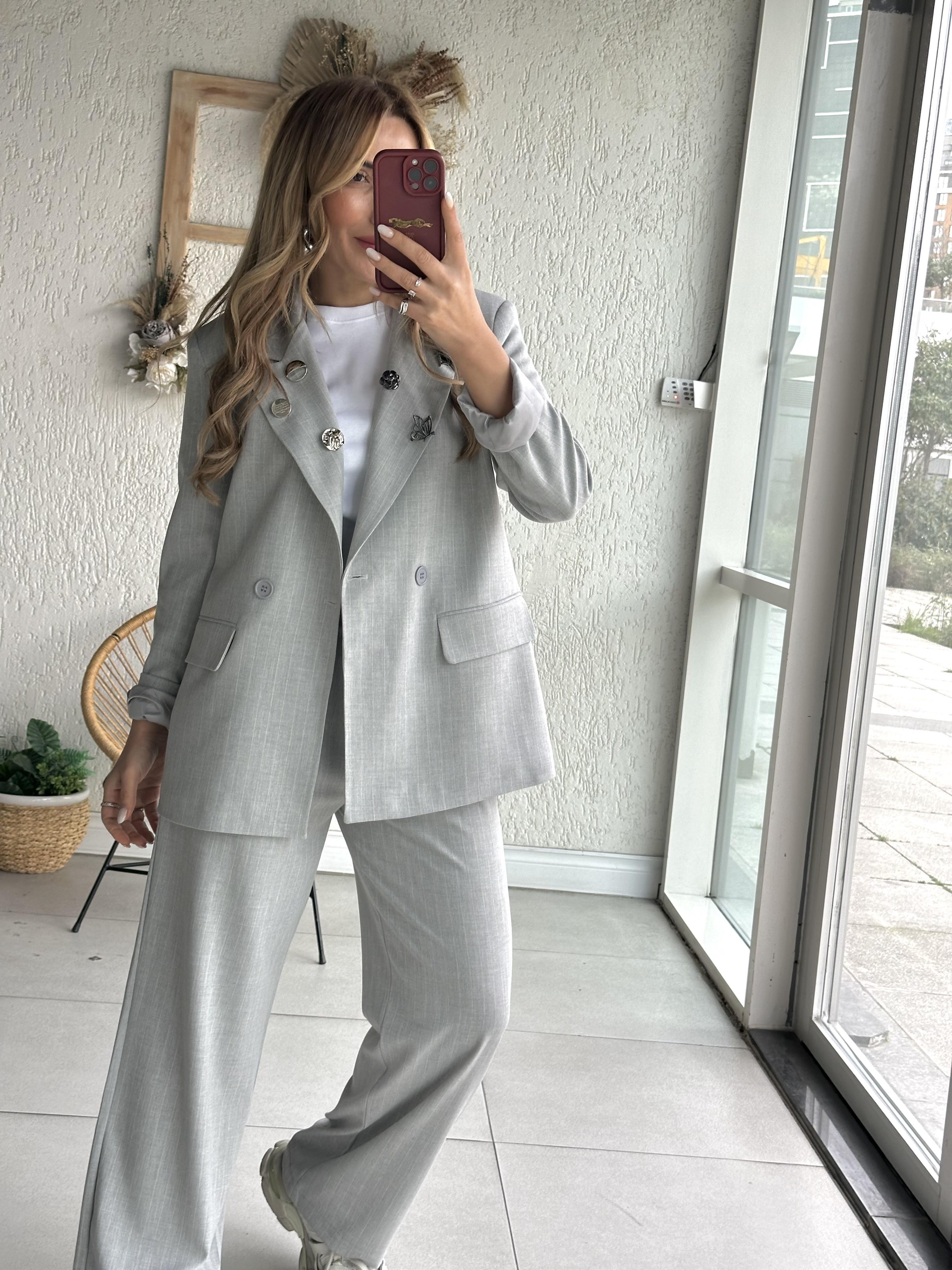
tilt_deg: -20.9
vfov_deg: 39.7
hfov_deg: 30.3
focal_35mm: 48
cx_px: 476
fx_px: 1760
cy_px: 635
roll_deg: -7.3
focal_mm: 6.86
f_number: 1.78
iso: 64
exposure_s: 1/133
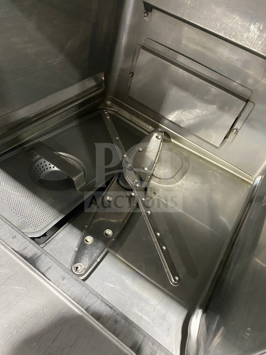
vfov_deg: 67.3
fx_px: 266
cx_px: 133
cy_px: 178
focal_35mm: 26
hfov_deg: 53.1
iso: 640
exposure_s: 1/39
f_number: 1.8
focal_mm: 4.25
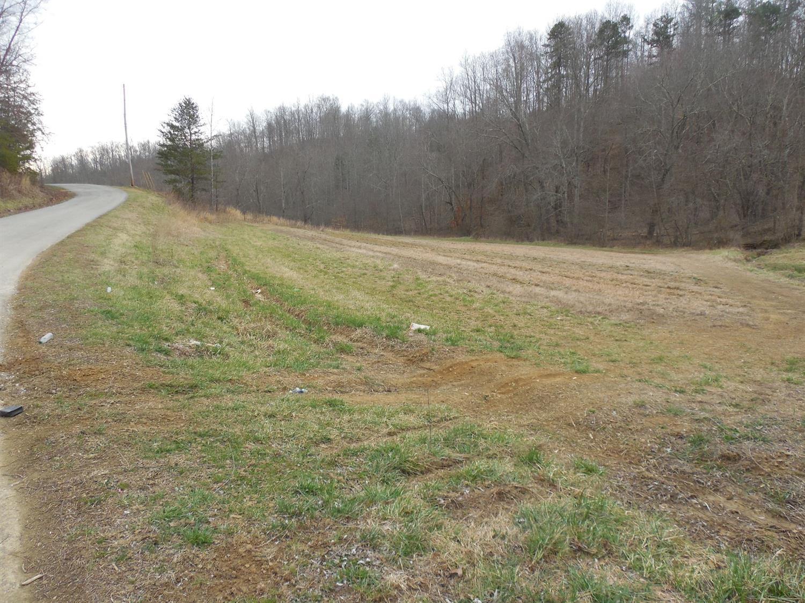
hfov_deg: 69.4
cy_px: 302
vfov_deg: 54.9
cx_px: 402
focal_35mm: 25
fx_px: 581
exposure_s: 1/100
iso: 125
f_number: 3.3
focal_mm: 4.5
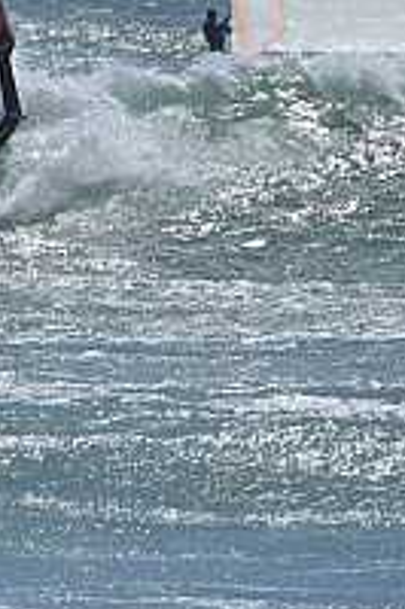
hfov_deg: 1.2
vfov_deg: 1.8
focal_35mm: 1154
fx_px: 19506
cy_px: 222
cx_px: -82
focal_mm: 300
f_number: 7.1
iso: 200
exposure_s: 1/800
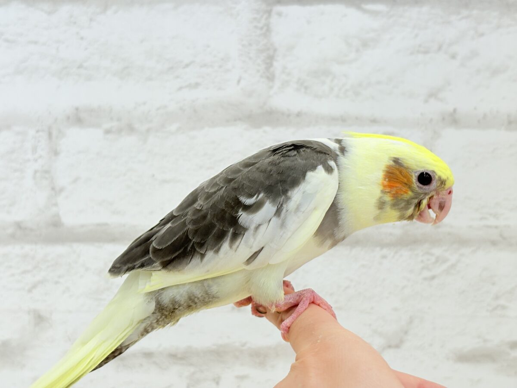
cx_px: 258
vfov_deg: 28.0
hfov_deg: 36.8
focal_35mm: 52
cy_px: 194
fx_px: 777
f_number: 1.6
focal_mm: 5.96
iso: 64
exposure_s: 1/100
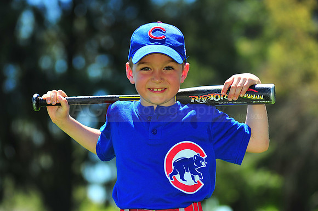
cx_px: 159
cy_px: 106
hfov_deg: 11.4
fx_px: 1589
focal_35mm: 180
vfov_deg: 7.6
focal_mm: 180
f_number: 5
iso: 200
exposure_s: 1/800
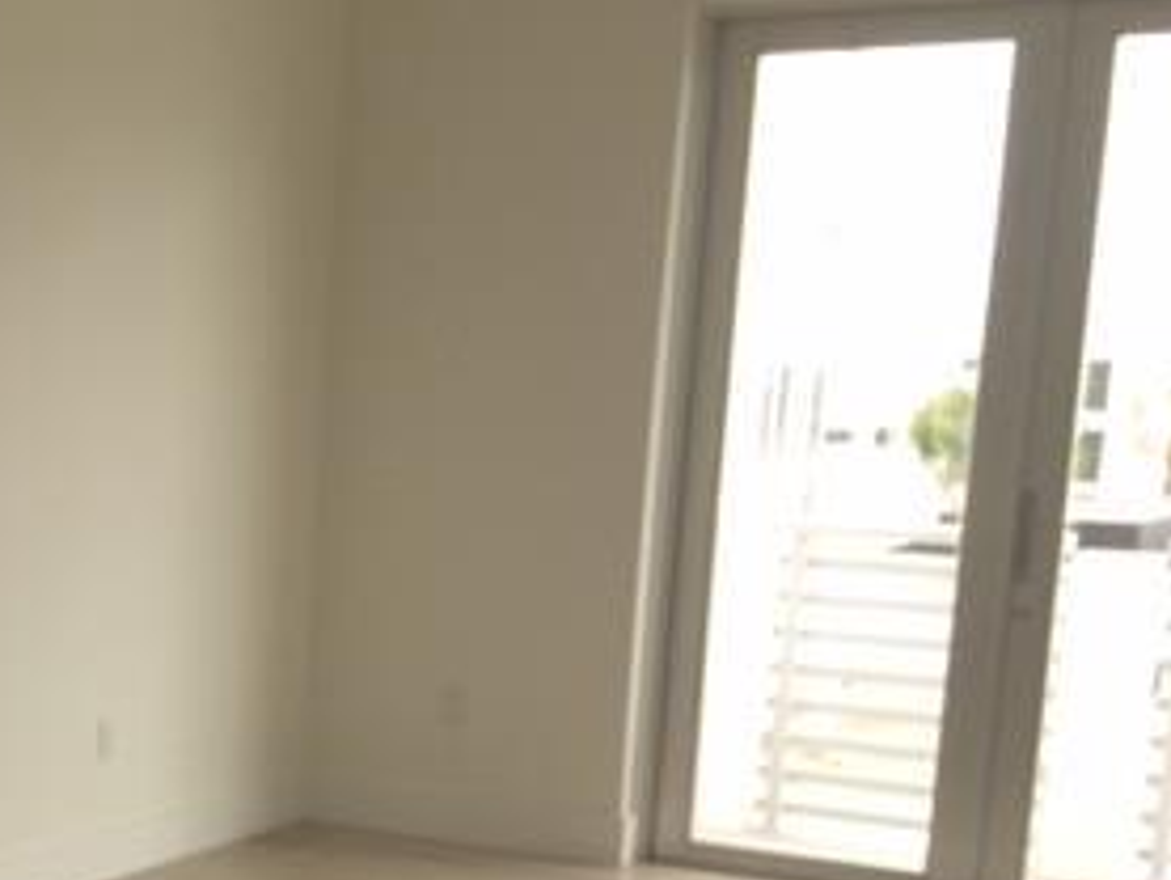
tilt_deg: -12.6
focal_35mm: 67
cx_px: -106
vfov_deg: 21.4
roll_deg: -2.8
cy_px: 800
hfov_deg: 26.7
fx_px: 2267
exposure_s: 1/60
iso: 40
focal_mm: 4.15
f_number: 2.2
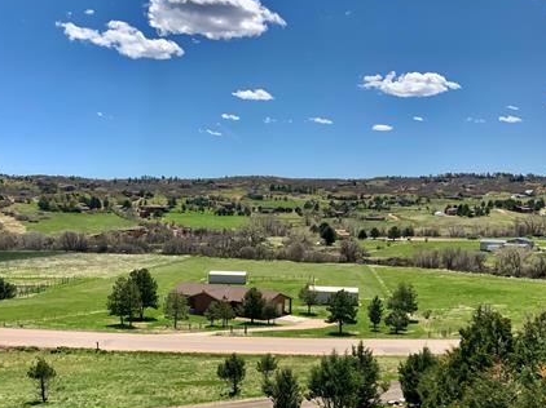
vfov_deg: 32.3
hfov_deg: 42.7
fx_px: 694
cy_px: 298
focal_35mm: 44
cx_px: 211
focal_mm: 3
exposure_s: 1/2427
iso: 16
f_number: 1.8
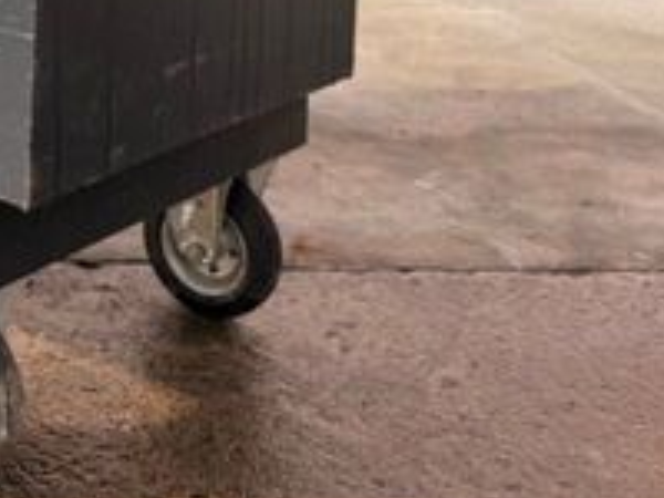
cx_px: -129
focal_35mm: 72
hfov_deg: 24.5
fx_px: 1381
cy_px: -199
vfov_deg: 18.6
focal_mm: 6.76
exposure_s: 1/2370
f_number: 1.78
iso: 80
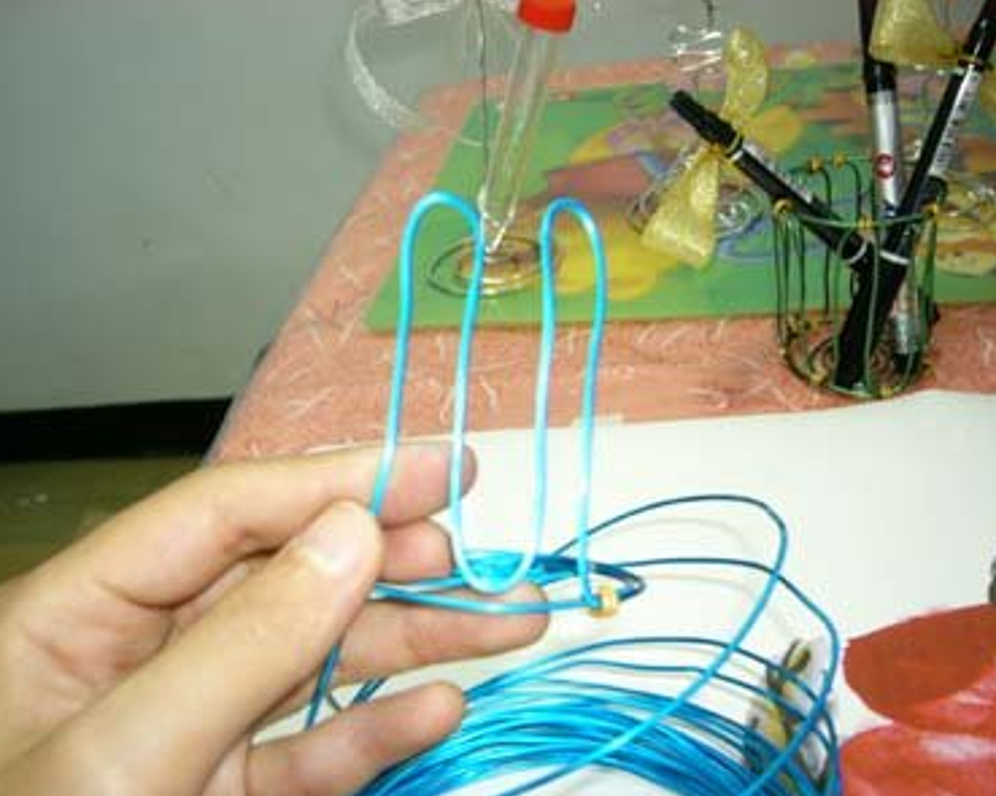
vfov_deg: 40.1
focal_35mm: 37
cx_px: 483
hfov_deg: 49.1
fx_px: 1090
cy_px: 402
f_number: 2.8
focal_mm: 5.8
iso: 100
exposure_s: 1/8
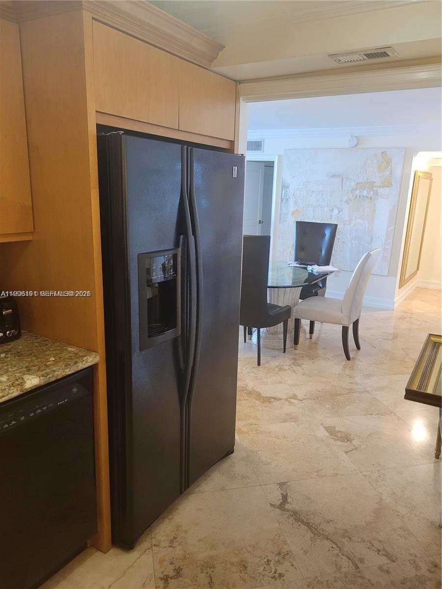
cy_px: 294
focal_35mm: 26
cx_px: 221
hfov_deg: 53.1
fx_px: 443
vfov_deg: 67.3
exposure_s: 1/40
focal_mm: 5.4
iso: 320
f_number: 1.8
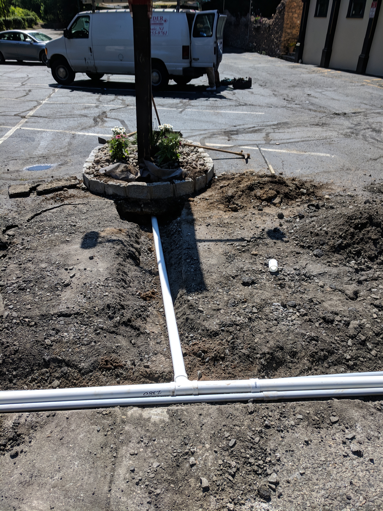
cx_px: 192
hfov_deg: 53.1
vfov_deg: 67.3
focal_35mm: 26
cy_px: 256
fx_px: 384
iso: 51
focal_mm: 4.67
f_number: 2
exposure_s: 1/2114
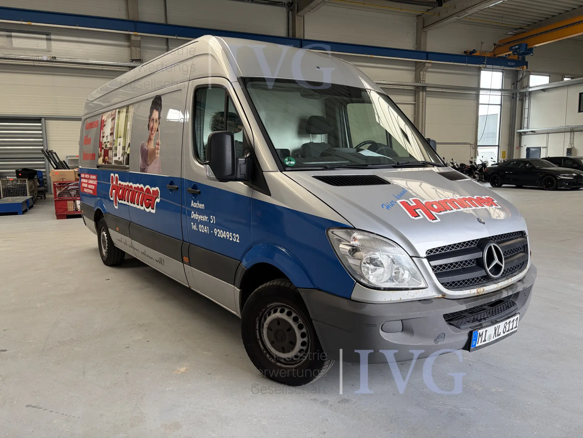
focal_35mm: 26
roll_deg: +1.2
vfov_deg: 53.1
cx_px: 292
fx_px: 438
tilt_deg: -7.2
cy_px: 219
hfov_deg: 67.3
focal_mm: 5.96
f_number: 1.6
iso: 80
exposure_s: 1/142
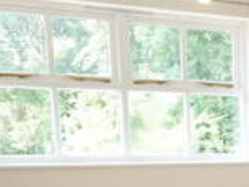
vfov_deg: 14.2
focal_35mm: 99
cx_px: 423
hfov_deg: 17.0
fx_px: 713
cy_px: 265
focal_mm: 16
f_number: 4
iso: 200
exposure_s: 1/60
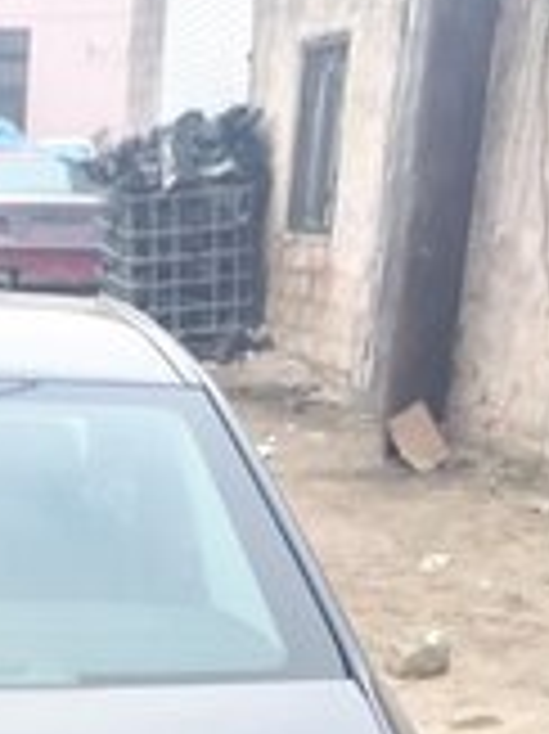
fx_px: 1736
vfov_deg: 21.9
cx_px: -135
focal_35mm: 82
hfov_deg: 17.1
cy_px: 901
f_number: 1.9
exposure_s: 1/142
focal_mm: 3.6
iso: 40
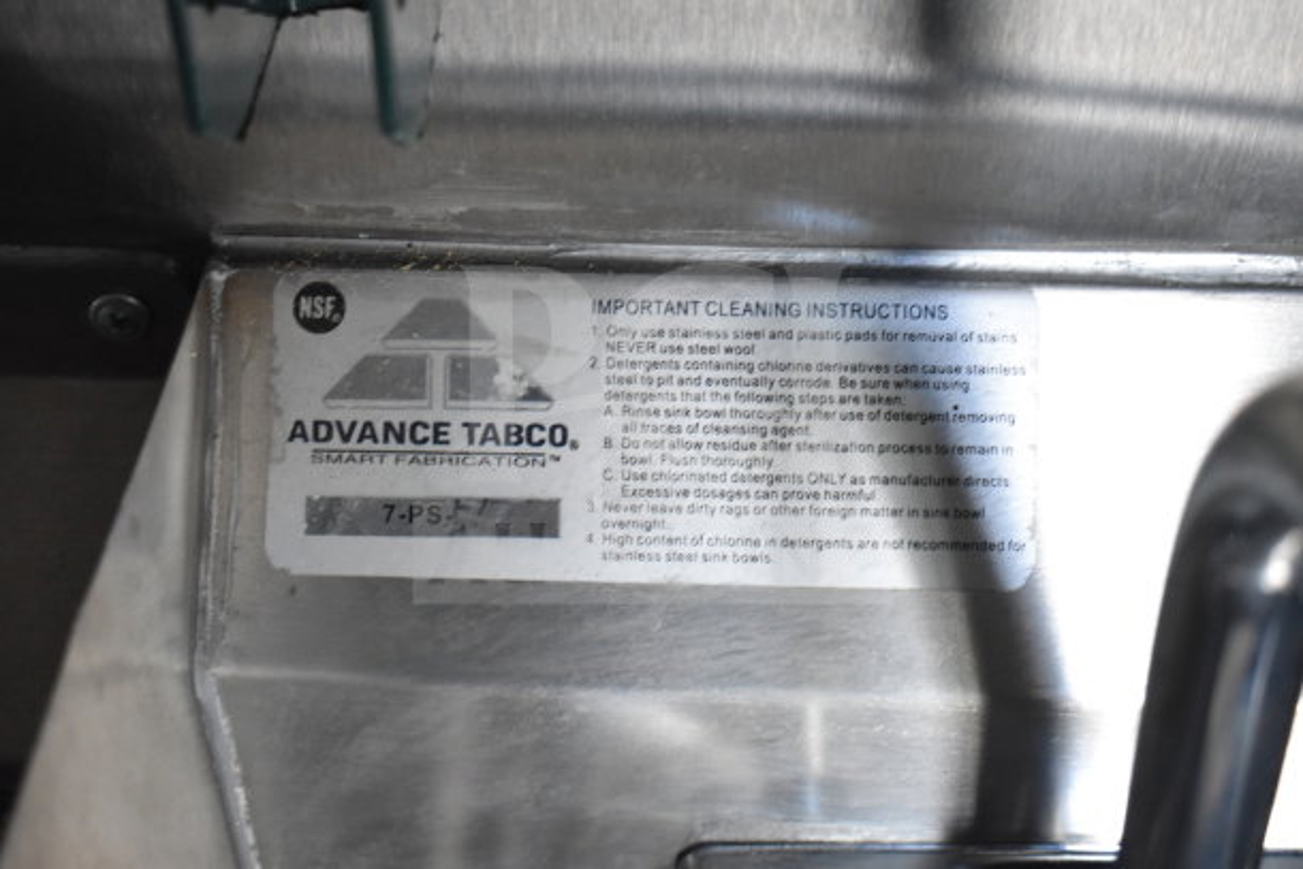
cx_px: 652
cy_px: 434
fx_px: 1901
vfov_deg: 25.8
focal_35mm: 52
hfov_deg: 37.8
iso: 2000
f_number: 4.5
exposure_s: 1/60
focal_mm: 35
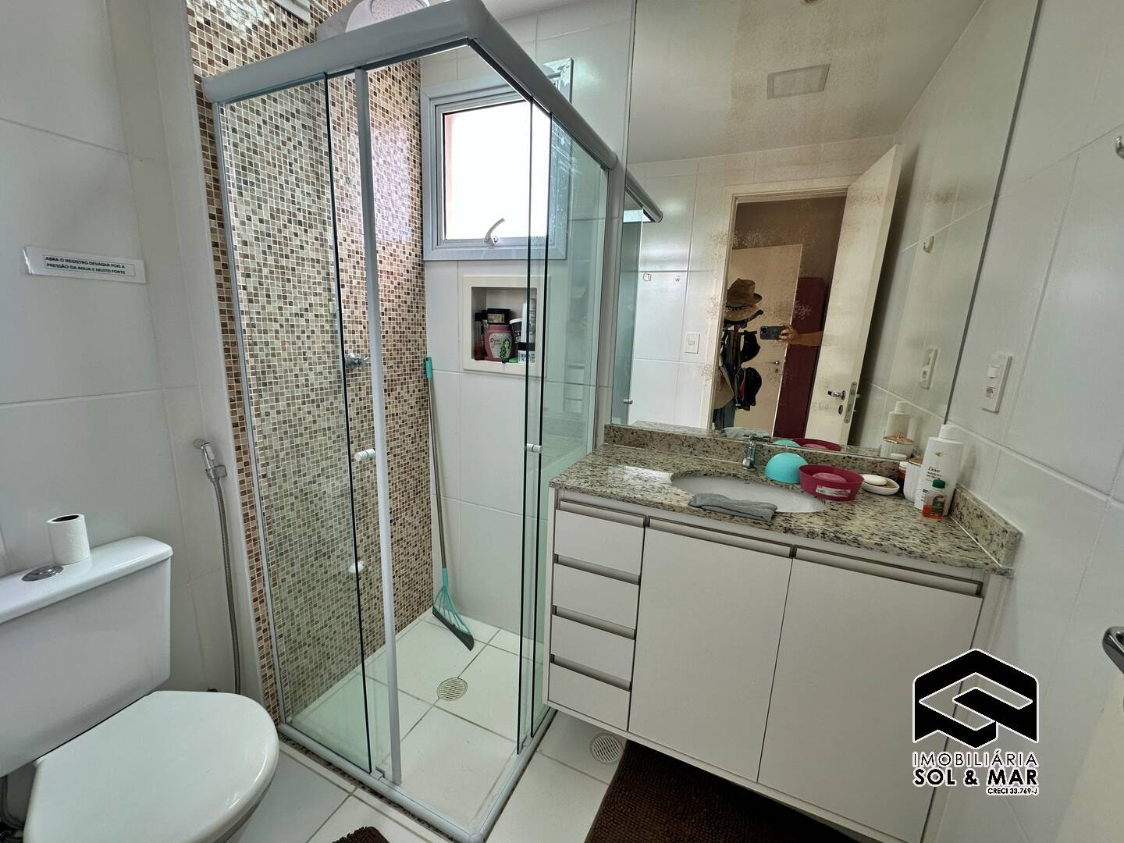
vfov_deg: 85.7
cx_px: 562
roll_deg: -2.4
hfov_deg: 102.1
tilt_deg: -11.7
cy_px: 422
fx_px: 455
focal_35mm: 14
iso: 64
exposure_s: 1/120
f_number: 2.2
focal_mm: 2.22
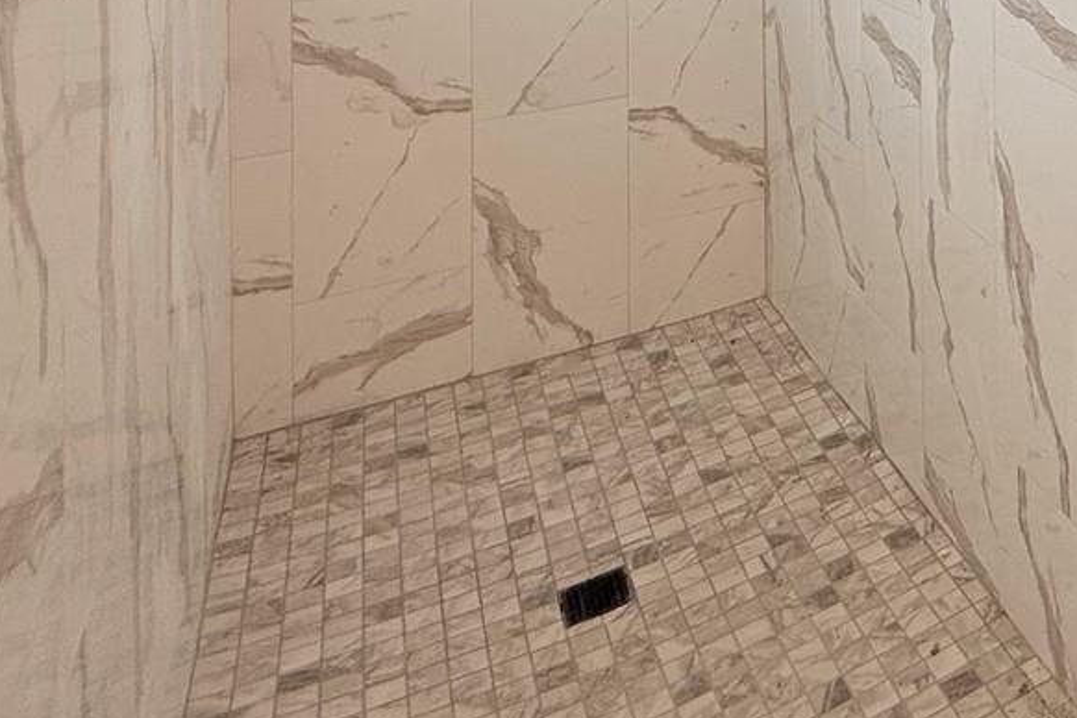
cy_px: -265
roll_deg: -0.5
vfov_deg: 26.9
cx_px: 1232
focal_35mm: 40
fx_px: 1197
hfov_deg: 38.4
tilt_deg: +1.0
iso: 50
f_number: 2.2
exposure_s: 1/134
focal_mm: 2.22
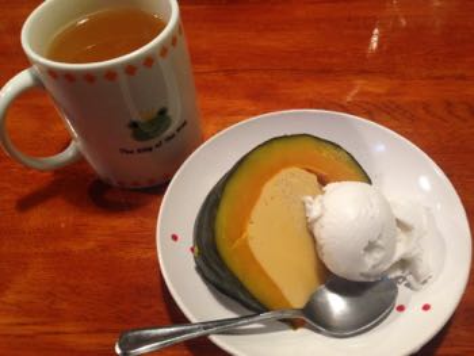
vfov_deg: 43.0
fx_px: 452
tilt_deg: -51.5
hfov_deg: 55.3
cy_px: 178
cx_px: 237
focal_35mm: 33
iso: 200
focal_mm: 4.12
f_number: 2.4
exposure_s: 1/20
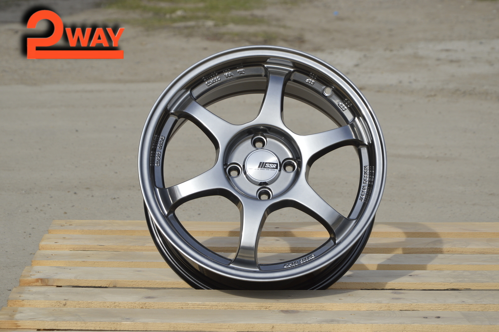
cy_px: 166
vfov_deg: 11.4
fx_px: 1662
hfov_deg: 17.1
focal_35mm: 120
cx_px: 250
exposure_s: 1/320
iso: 100
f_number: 9
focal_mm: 80
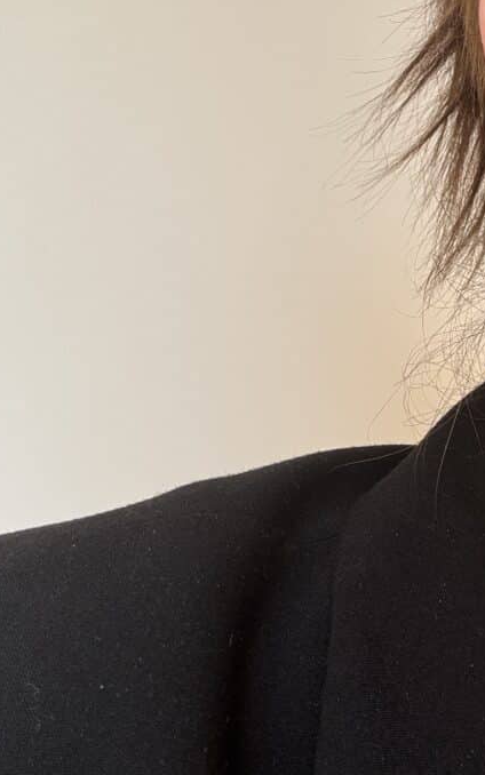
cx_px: 373
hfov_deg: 26.5
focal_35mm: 48
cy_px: 254
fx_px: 1015
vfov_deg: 41.3
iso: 20
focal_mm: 2.69
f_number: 1.9
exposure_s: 1/160
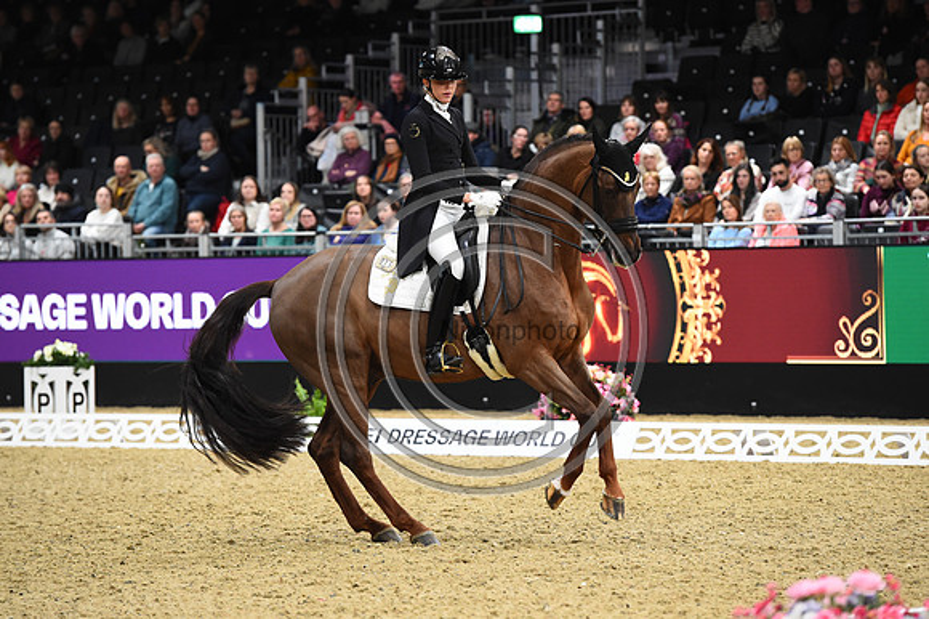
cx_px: 464
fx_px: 4642
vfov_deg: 7.6
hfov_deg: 11.4
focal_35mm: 180
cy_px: 310
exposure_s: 1/640
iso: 5000
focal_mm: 180
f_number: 4.5
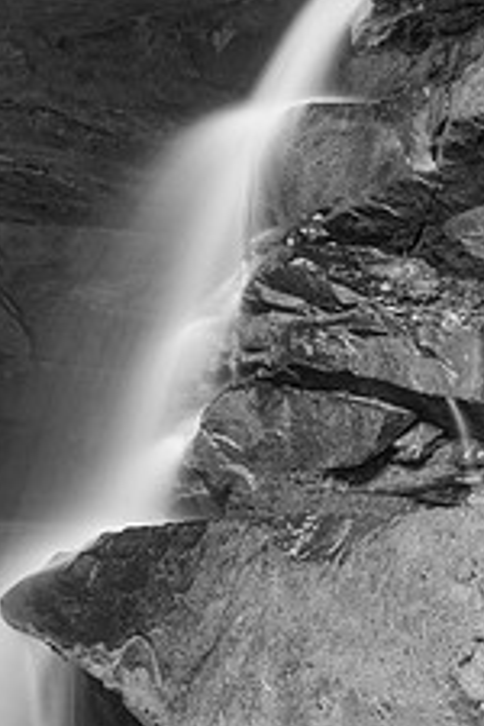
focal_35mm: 132
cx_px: 19
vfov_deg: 15.5
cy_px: 416
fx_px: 2662
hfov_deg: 10.3
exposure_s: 8
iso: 64
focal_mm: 66
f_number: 13
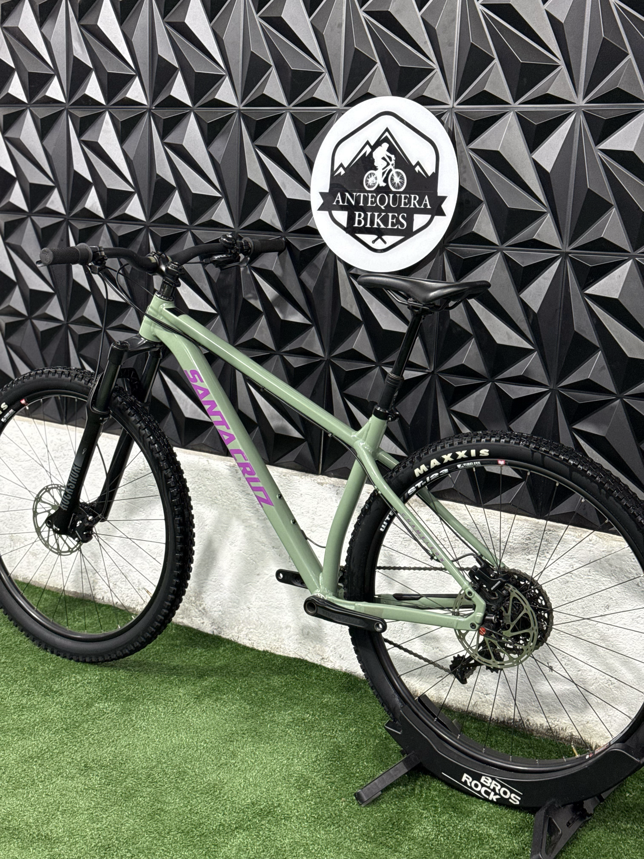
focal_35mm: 48
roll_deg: -3.5
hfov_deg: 30.3
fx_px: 1191
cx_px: 322
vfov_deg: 39.7
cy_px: 430
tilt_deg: -10.2
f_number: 1.78
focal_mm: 6.76
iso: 160
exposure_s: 1/60
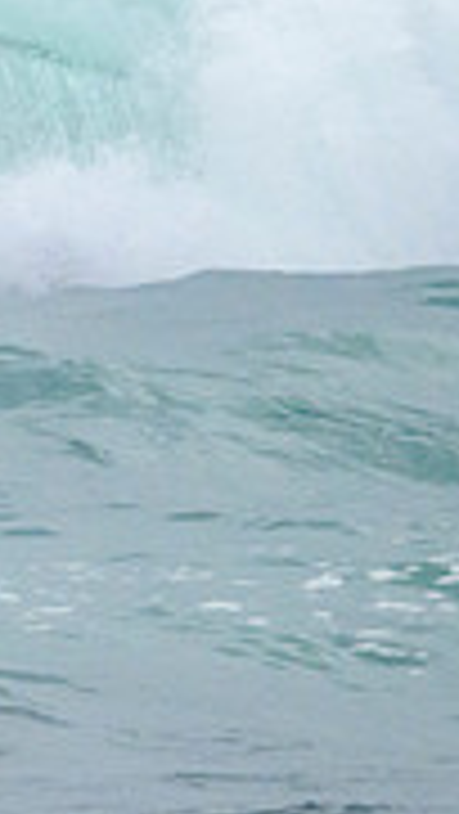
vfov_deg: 0.6
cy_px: 181
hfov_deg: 0.3
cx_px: -531
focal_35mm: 3689
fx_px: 79708
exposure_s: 1/2000
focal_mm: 800
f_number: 11
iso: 2200
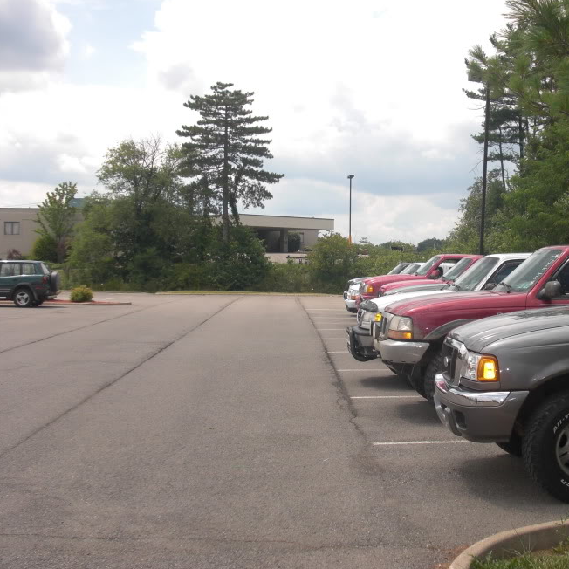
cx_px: 385
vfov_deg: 34.0
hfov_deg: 33.7
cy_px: 277
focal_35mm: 50
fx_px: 930
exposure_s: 1/800
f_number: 2.8
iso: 50
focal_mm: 6.3
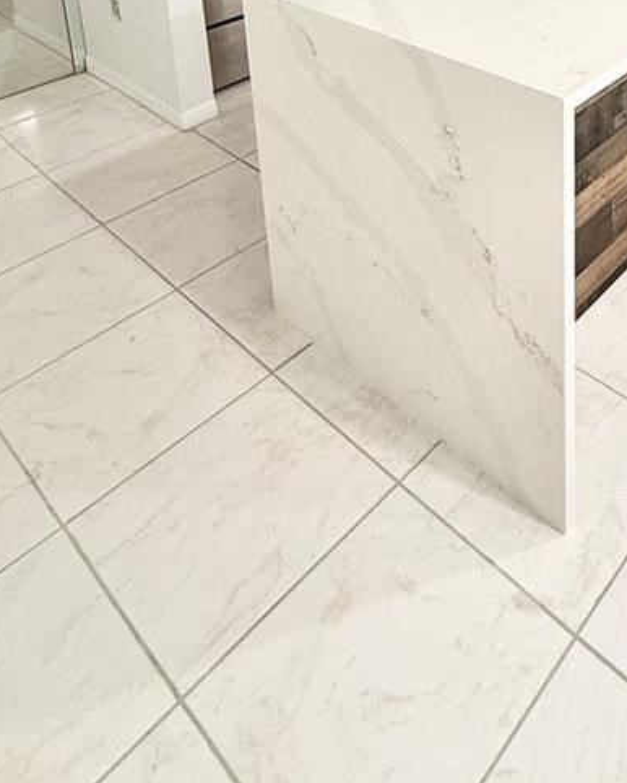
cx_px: 567
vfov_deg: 41.1
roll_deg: +0.4
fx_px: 788
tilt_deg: -13.4
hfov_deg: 40.1
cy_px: -97
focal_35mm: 34
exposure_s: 1/60
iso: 160
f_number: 2.2
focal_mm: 2.22
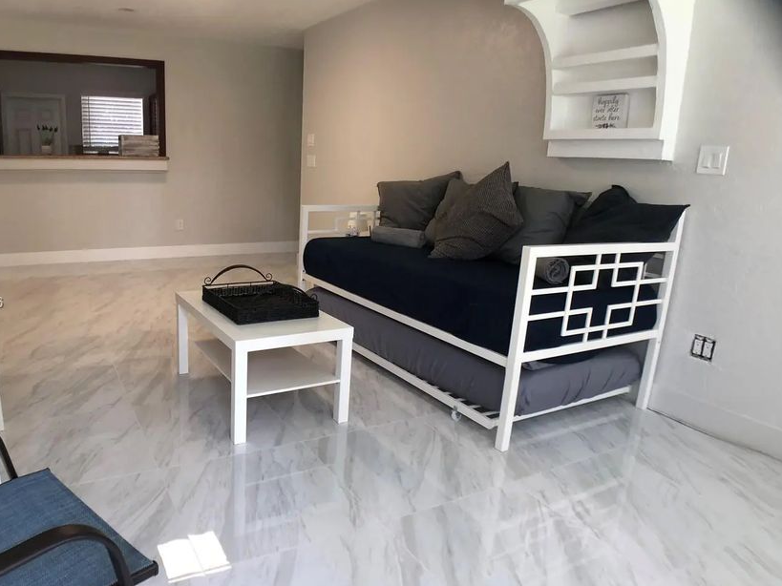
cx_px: 302
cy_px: 303
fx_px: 791
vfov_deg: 40.7
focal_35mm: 35
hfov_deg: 52.2
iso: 25
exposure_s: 1/40
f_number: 1.8
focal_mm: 4
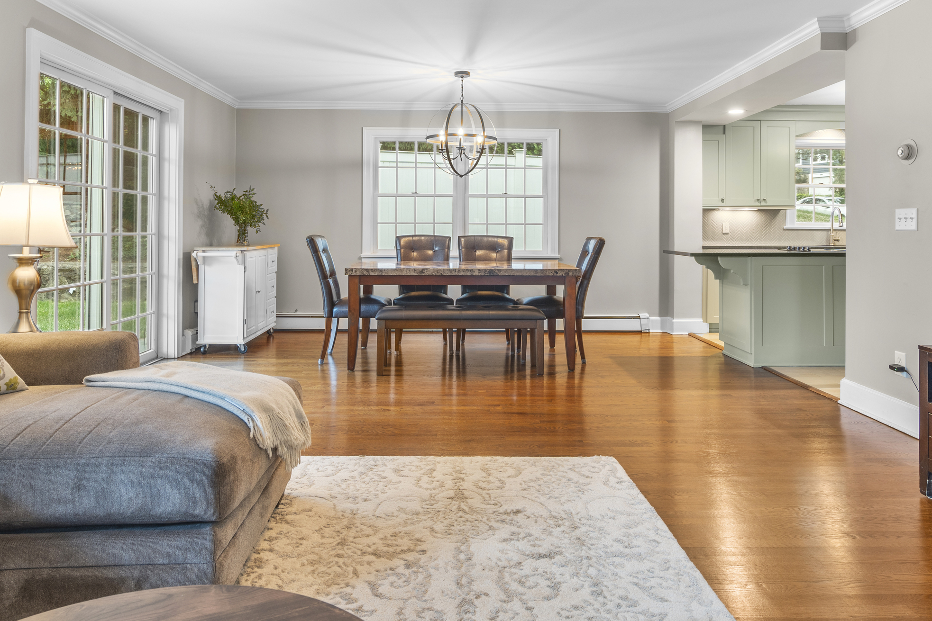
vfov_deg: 50.6
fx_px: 647
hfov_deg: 71.5
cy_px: 220
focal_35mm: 25
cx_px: 466
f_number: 9
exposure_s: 4
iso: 200
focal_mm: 16
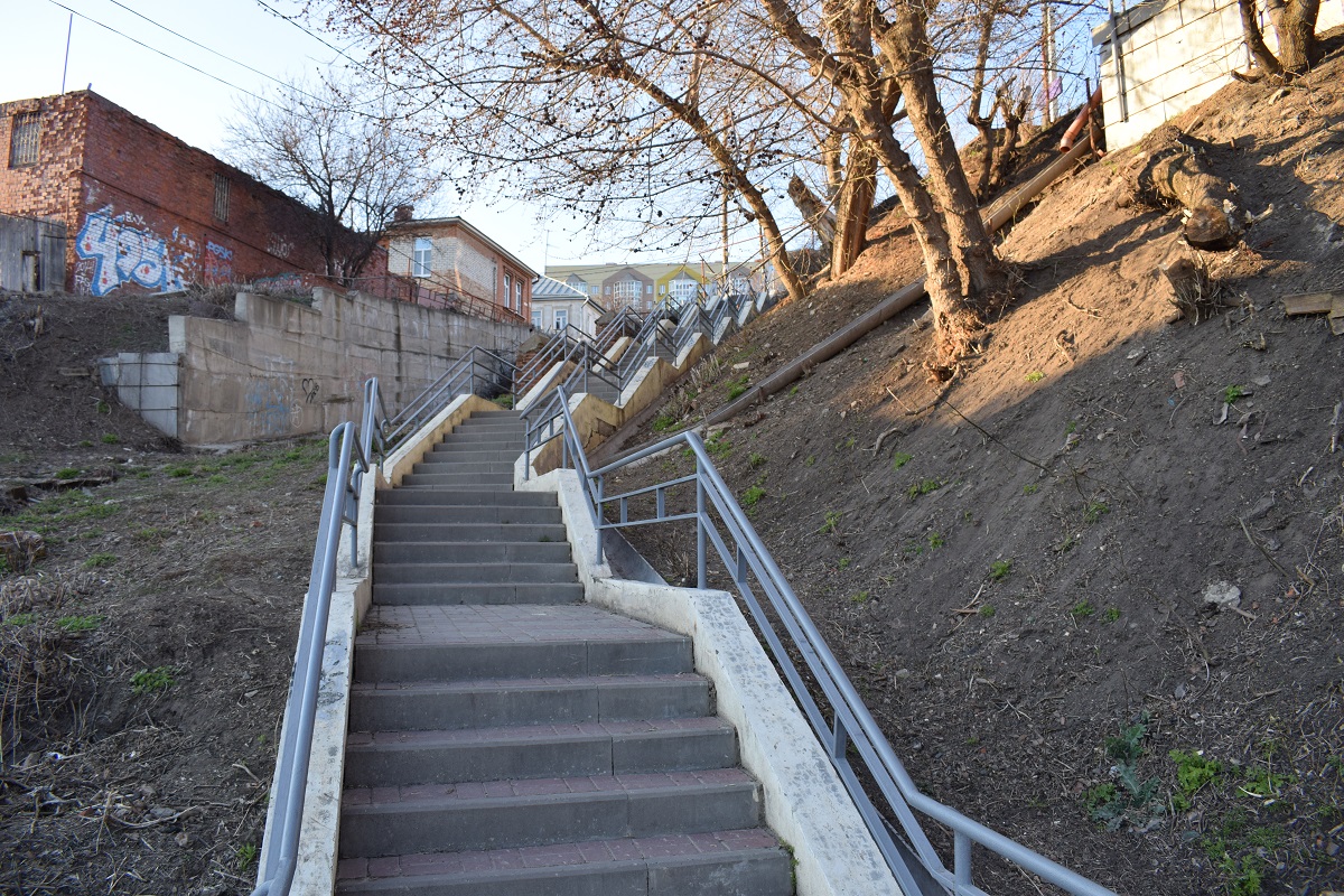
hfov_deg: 67.4
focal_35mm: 27
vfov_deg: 47.9
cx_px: 672
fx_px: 1008
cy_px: 448
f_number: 7.1
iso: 400
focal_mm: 18
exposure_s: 1/200
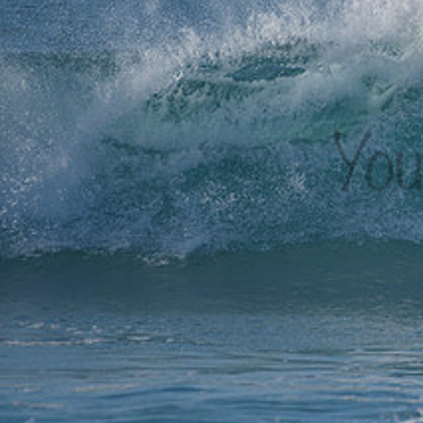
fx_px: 17268
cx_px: 540
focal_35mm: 1249
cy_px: 126
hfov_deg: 1.4
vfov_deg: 1.4
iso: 280
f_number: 5.6
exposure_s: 1/2000
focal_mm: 500
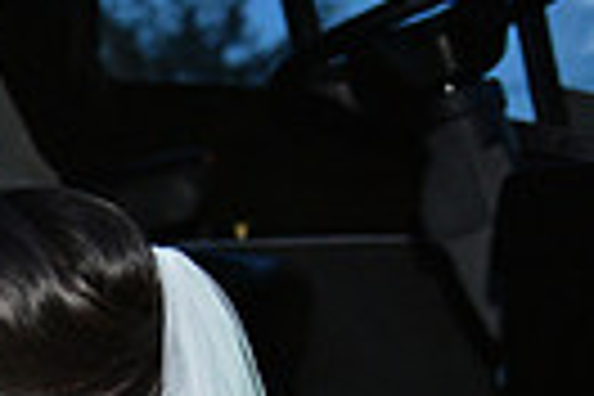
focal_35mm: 150
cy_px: 709
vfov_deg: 8.8
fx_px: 2475
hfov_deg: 12.7
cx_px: -382
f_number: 2.8
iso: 2000
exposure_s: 1/125
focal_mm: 34
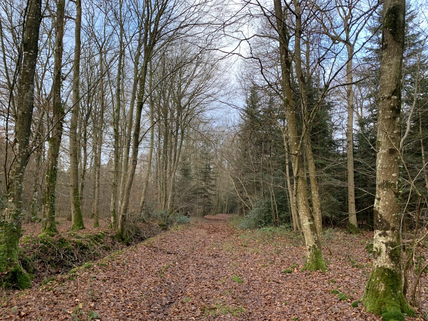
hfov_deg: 67.3
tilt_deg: +6.2
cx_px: 214
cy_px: 160
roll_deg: -3.2
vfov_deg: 53.1
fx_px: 321
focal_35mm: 26
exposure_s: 1/121
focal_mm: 4.25
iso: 50
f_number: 1.8
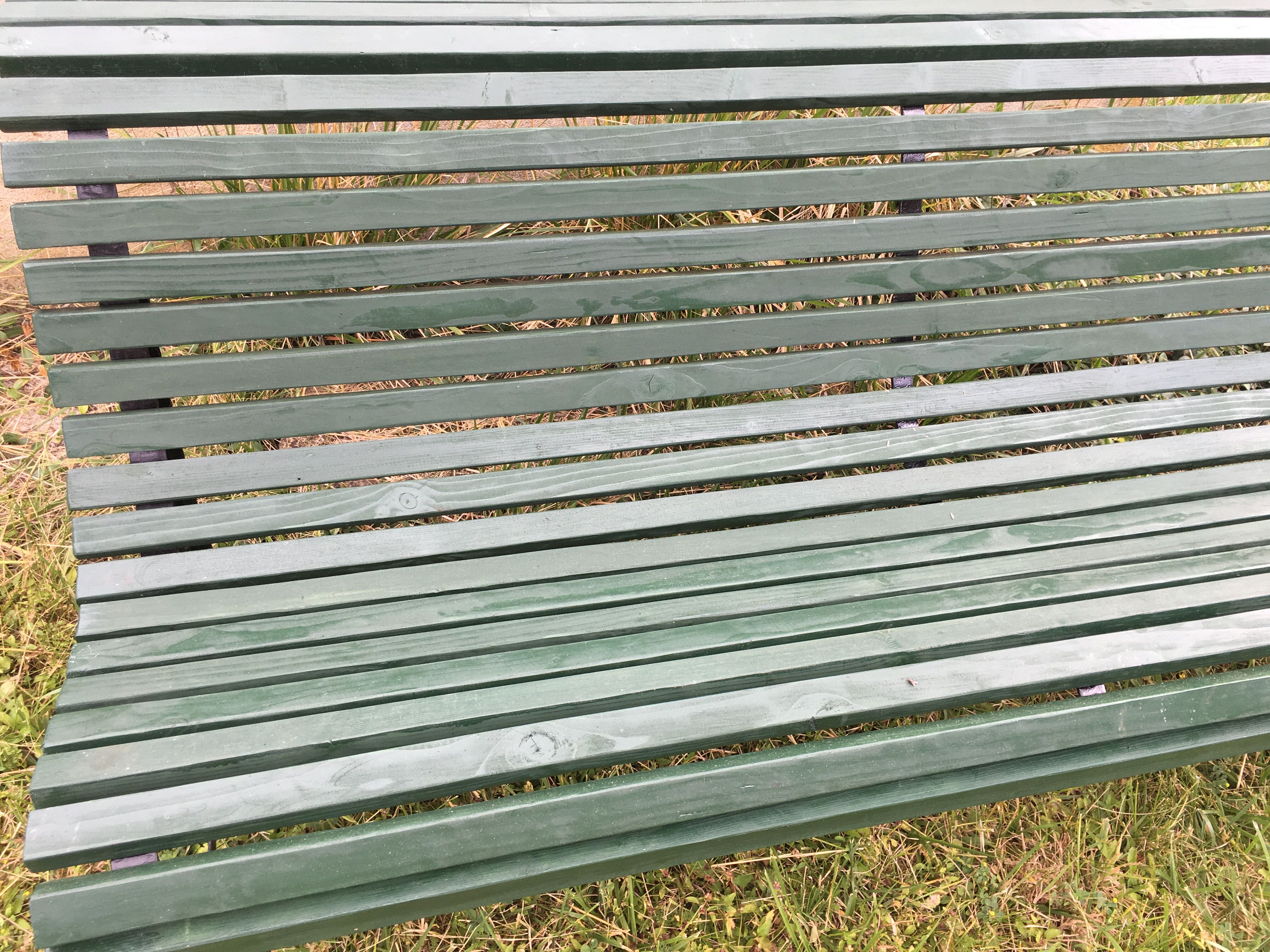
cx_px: 635
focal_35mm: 29
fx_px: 1064
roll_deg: -5.1
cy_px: 476
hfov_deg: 61.7
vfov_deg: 48.2
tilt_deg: -43.9
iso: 25
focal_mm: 4.15
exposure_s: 1/153
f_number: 2.2
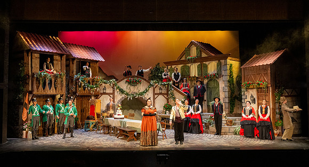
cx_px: 133
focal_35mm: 34
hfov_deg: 58.7
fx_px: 274
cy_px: 83
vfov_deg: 33.9
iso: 1600
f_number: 5.6
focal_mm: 28
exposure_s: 1/160
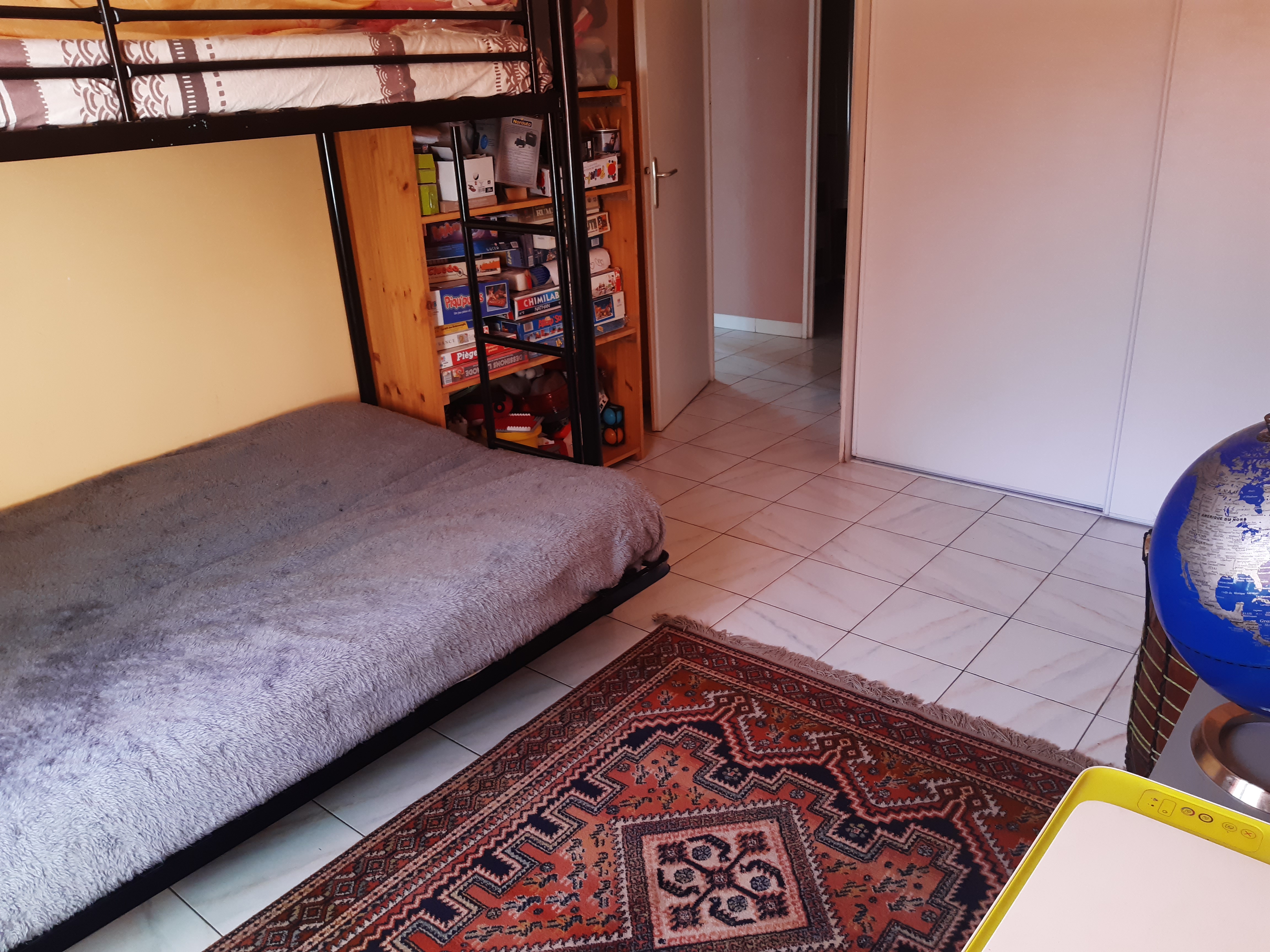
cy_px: 476
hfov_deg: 67.3
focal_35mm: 26
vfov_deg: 53.1
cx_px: 635
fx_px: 954
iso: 80
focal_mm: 3.92
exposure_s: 1/50
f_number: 1.7
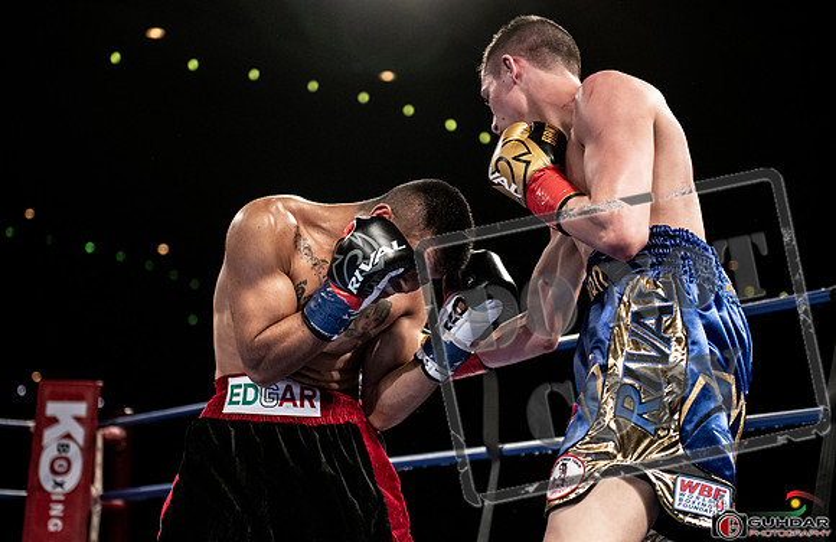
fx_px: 1858
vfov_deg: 16.6
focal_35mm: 81
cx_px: 363
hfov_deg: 25.3
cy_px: 273
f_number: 2.8
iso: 2000
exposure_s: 1/1000
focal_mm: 70
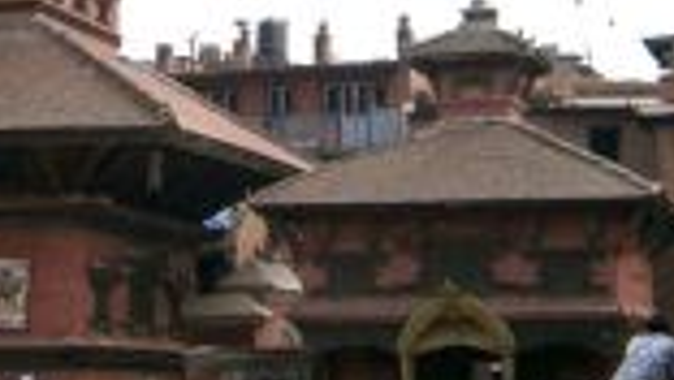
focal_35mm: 116
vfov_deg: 10.5
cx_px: 227
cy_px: 130
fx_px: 2075
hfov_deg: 18.4
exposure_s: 1/800
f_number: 2.8
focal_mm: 8
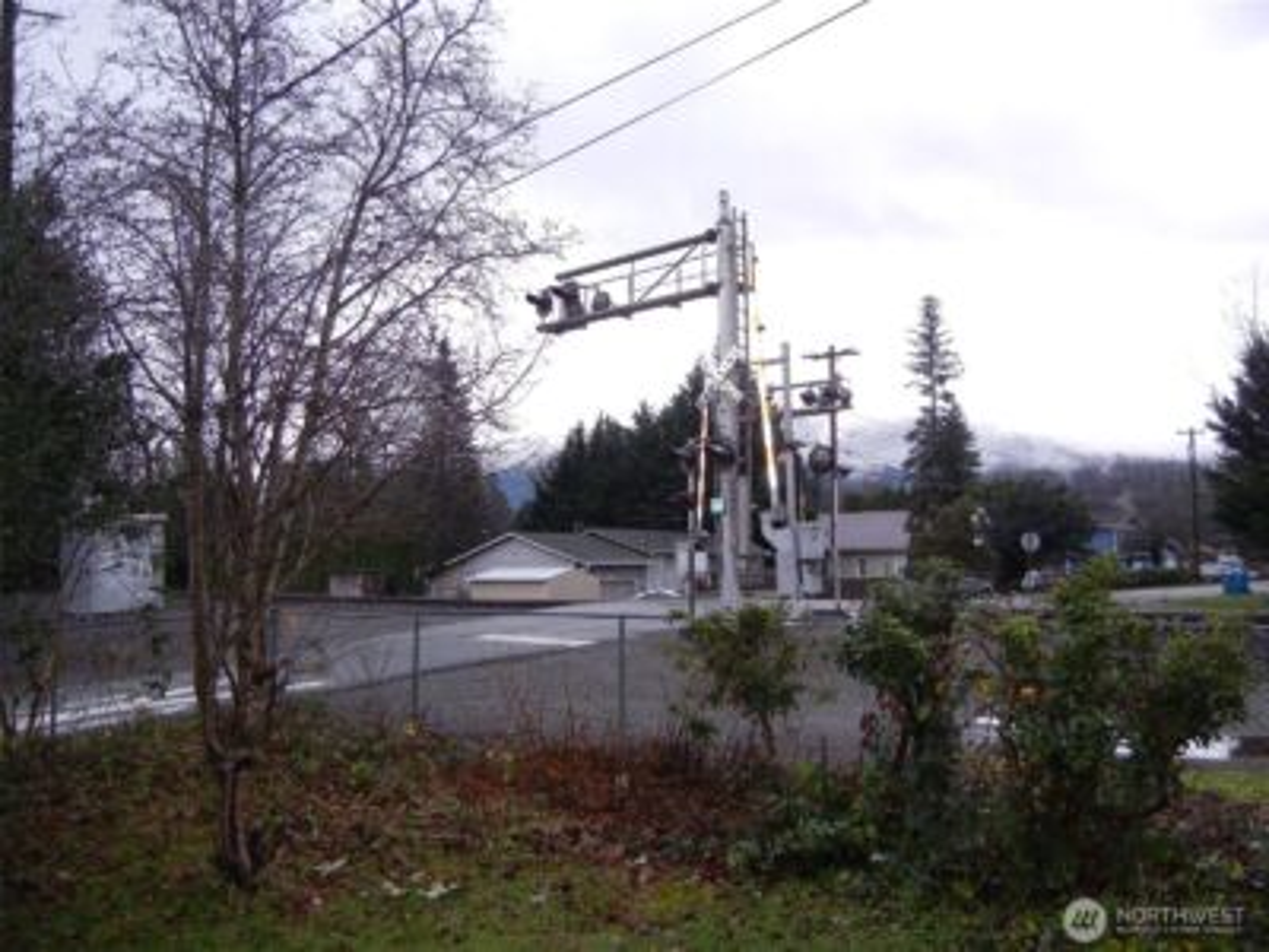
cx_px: 634
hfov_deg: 60.0
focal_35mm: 30
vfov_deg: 46.8
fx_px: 1100
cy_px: 476
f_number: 3.5
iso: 230
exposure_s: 1/180
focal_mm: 5.4
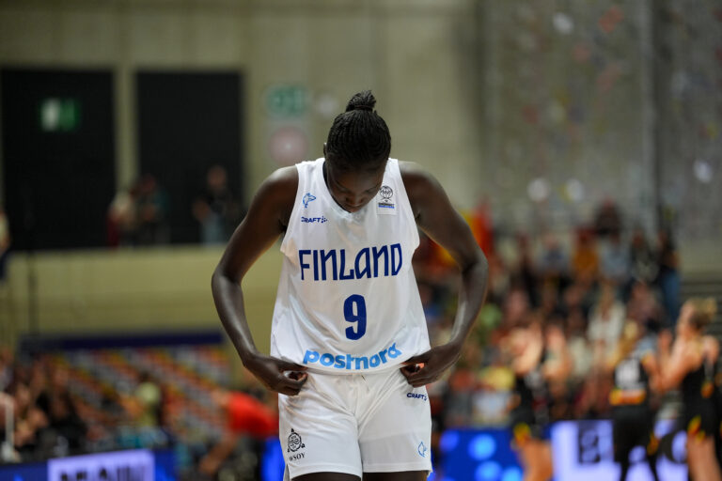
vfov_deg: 10.8
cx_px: 361
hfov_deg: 16.1
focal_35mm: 127
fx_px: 2547
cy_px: 240
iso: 1600
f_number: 2
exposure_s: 1/800
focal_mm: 127
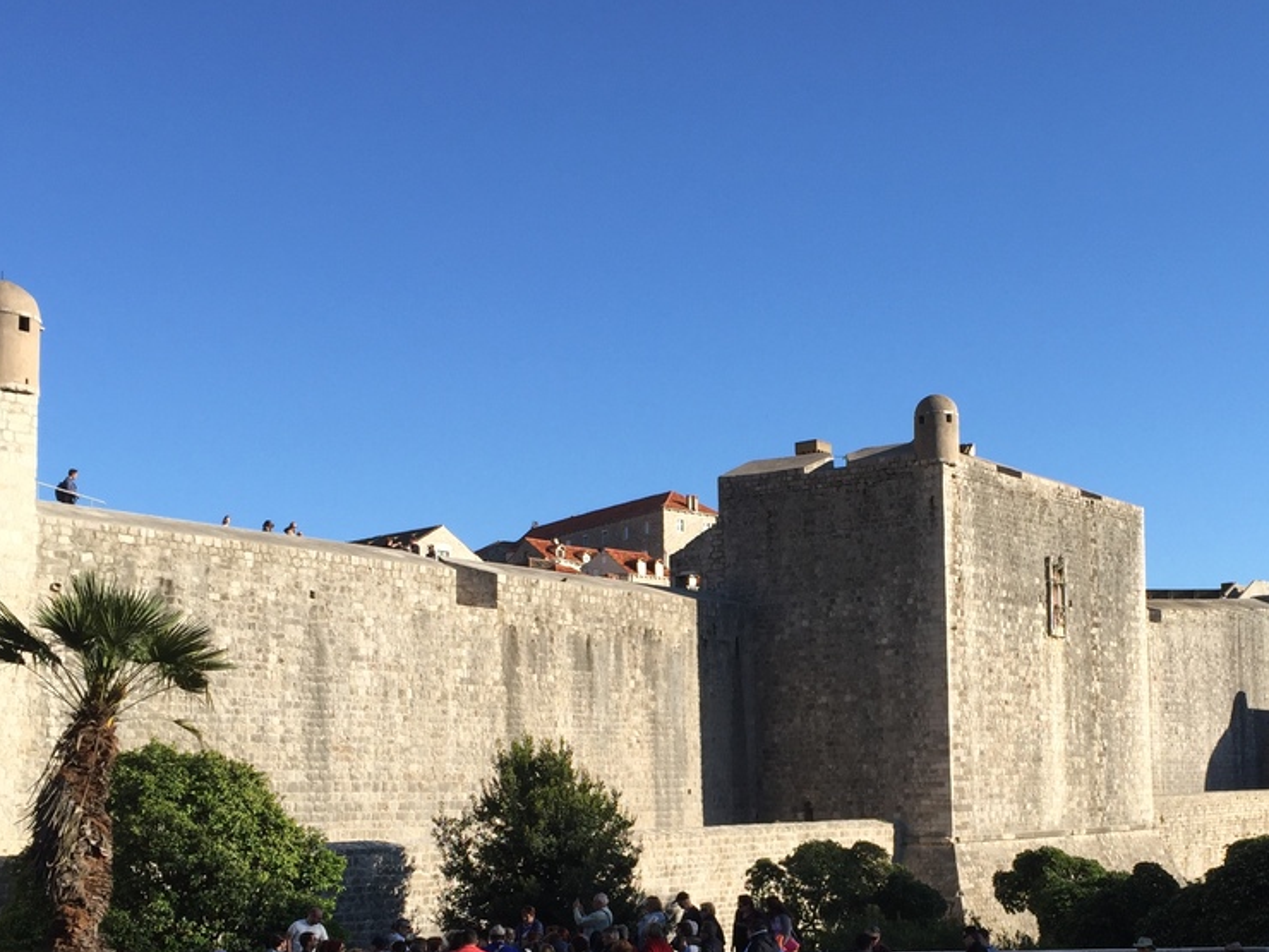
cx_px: 789
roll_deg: +1.0
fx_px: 1723
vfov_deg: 30.4
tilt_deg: +2.3
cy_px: 714
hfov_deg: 40.2
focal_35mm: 47
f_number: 2.2
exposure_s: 1/1364
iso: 32
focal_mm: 4.15
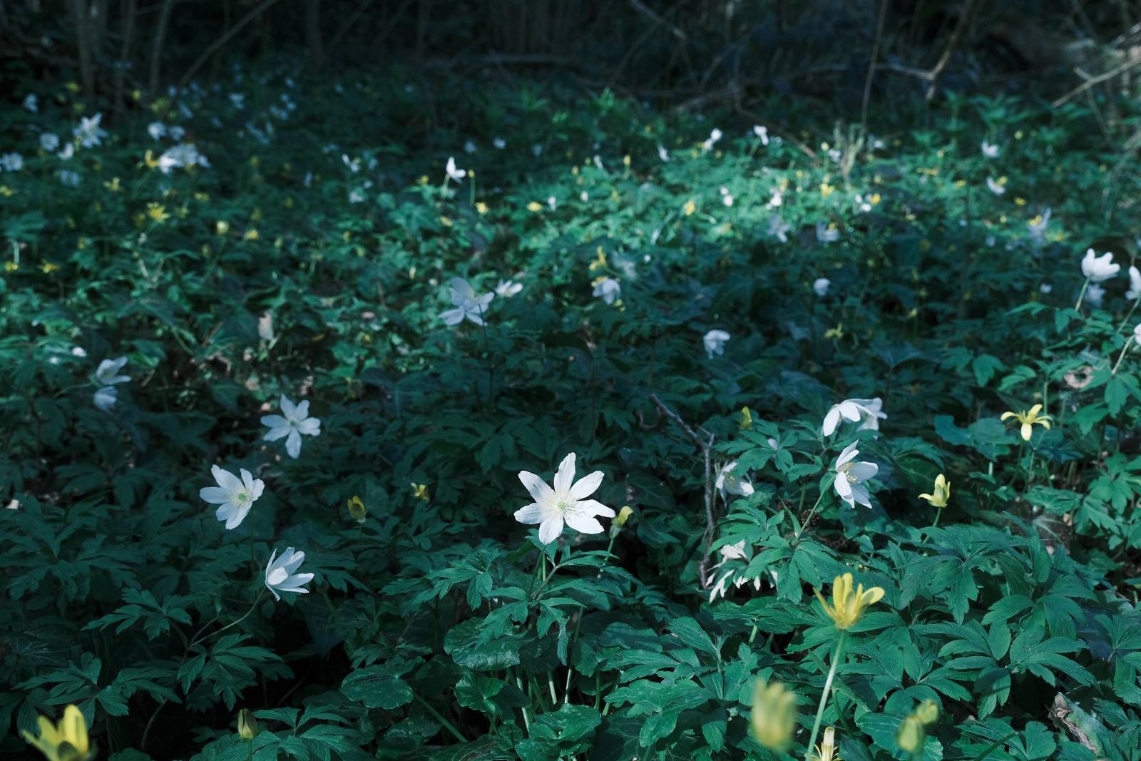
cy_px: 380
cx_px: 570
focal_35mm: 37
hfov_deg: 51.9
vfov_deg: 35.9
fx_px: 1173
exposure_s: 1/180
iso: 640
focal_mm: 24.7
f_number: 8
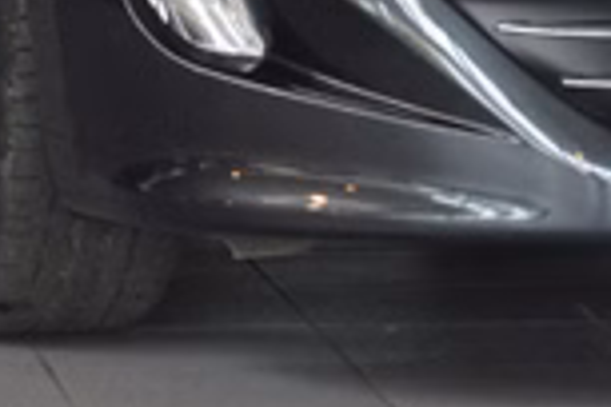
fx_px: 6585
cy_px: -251
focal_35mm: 388
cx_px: 519
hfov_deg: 5.3
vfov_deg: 3.5
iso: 1100
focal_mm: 62
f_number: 5.3
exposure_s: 1/60
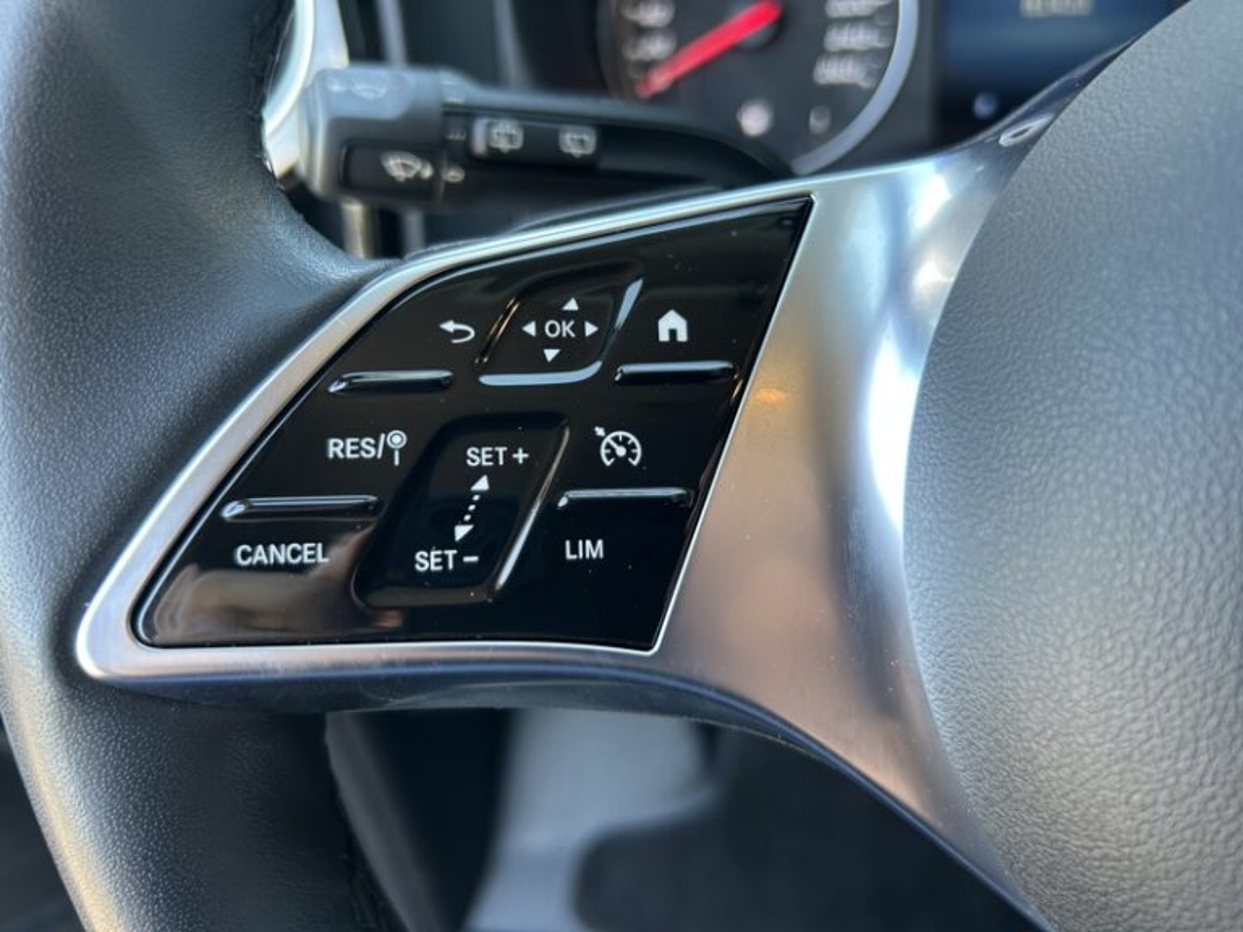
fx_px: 934
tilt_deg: -38.9
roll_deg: +4.6
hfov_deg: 67.3
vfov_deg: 53.1
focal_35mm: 26
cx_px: 622
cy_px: 466
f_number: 1.5
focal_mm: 5.7
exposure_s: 1/84
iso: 64
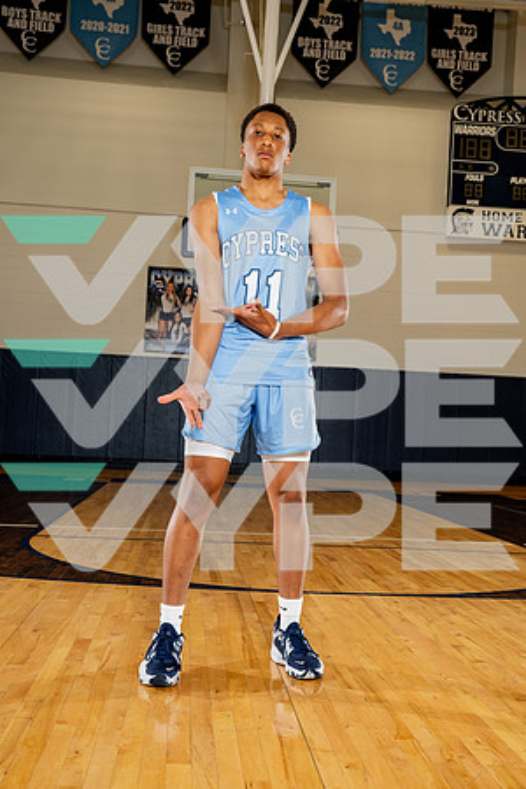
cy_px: 394
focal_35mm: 39
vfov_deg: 49.6
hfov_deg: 34.2
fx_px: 855
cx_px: 263
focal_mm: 39
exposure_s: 1/250
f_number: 5.6
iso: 400
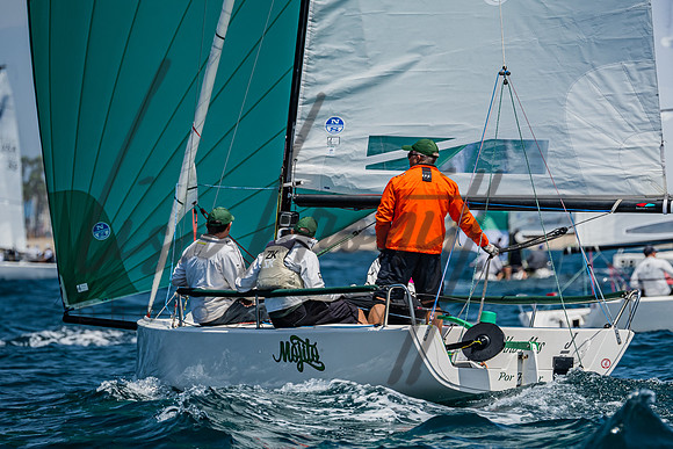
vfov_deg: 2.7
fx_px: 9367
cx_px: 465
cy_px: 249
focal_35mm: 501
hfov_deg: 4.1
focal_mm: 340
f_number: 6.3
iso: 400
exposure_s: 1/2500
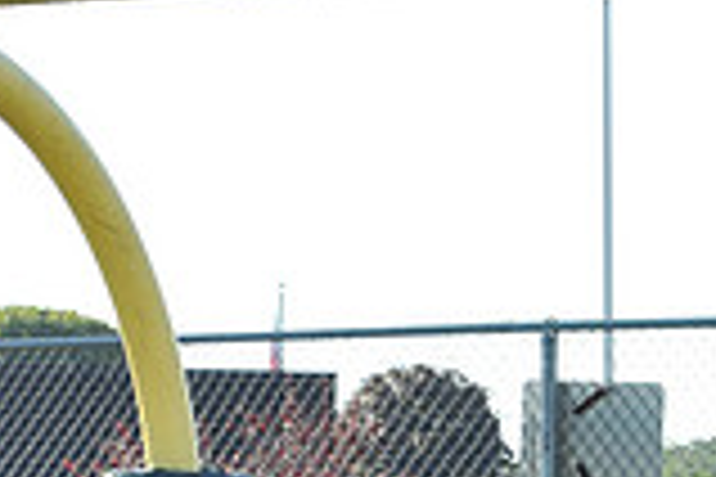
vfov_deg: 5.4
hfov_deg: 8.1
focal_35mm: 255
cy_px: 670
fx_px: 5071
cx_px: 126
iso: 200
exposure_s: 1/200
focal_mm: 70
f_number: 8
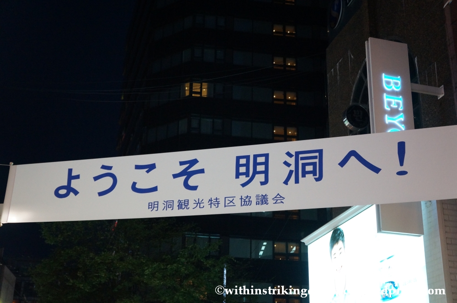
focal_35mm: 51
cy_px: 152
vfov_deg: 26.4
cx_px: 228
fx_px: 647
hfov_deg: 38.9
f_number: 4.5
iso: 2500
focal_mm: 34
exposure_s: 1/160
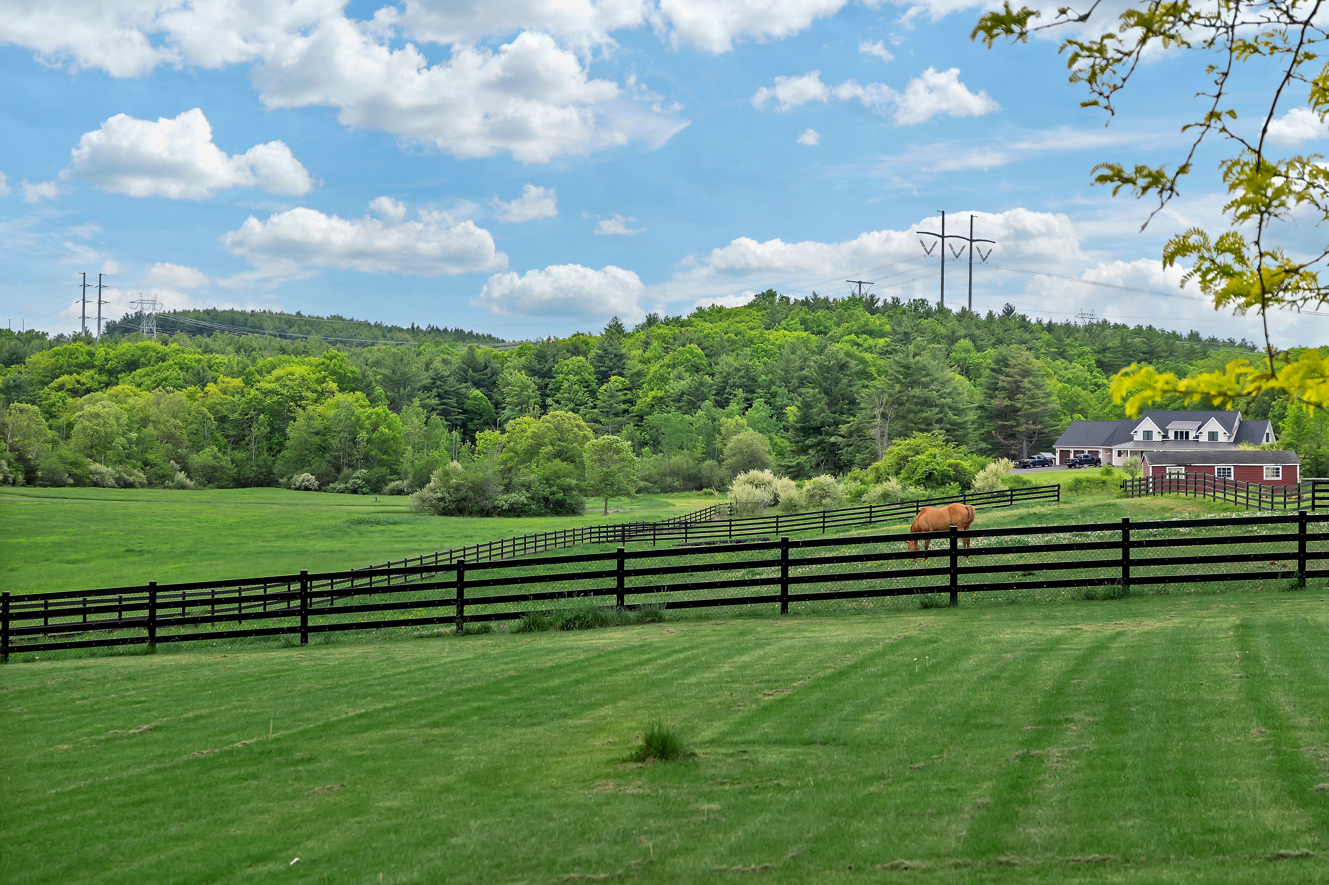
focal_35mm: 68
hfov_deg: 29.7
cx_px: 664
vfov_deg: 20.0
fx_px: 2510
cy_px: 442
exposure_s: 1/1600
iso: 1000
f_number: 4.5
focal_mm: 68
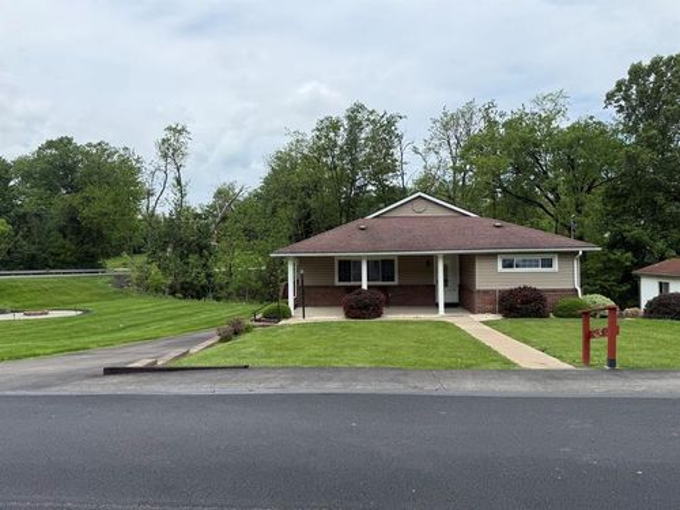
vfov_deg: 56.8
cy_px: 255
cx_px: 340
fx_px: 471
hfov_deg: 71.6
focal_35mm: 24
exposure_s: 1/4975
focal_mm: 6.76
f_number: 1.78
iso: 80
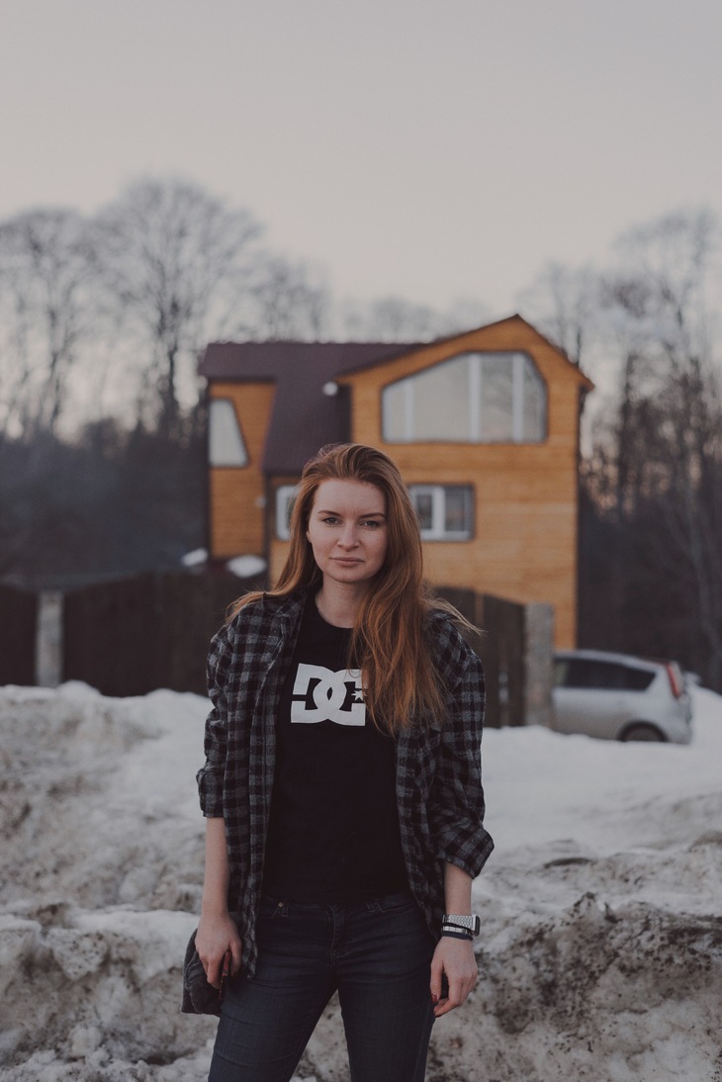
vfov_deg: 39.6
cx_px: 361
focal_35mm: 50
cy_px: 541
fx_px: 1503
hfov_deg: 27.0
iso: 200
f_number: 2.8
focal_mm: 50
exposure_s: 1/800
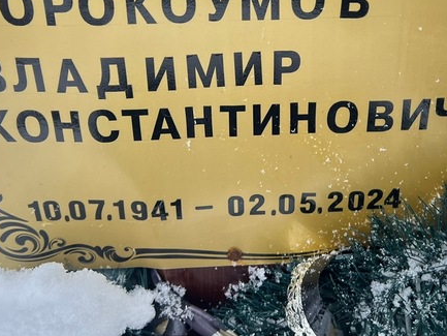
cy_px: 52
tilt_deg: -28.0
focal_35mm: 48
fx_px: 620
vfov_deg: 29.4
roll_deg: +1.6
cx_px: 266
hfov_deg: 39.5
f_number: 1.5
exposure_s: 1/121
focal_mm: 5.7
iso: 50
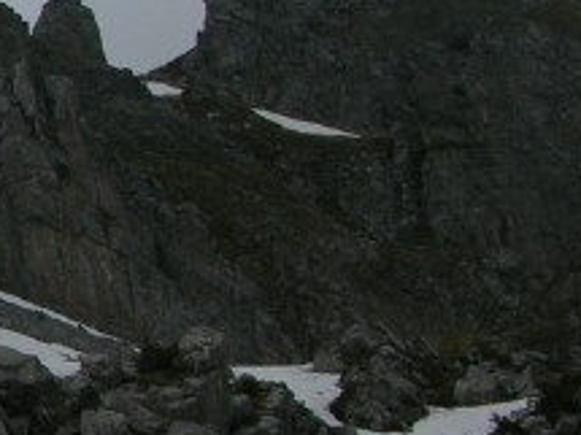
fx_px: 2801
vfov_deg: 8.9
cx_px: -684
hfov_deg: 10.6
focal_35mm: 167
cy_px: 295
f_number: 7.1
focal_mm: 8.9
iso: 50
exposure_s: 1/280
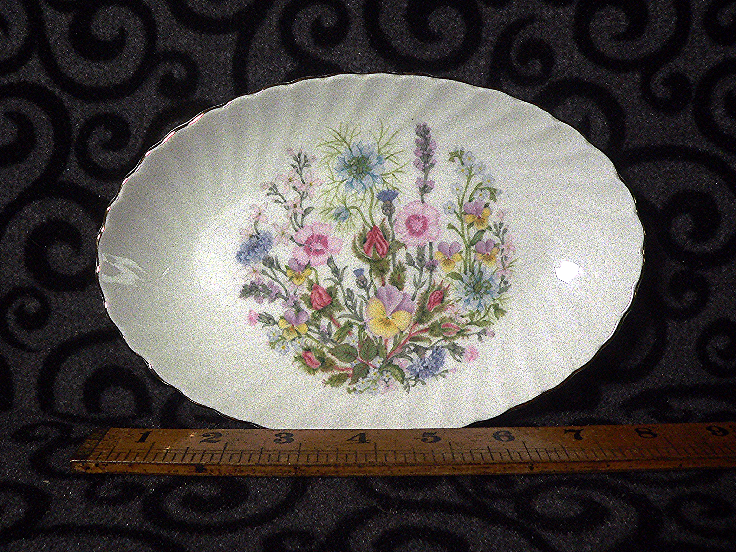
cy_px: 276
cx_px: 368
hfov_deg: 51.4
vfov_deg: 39.7
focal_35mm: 36
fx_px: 765
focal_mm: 6
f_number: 2.8
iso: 400
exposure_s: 1/60
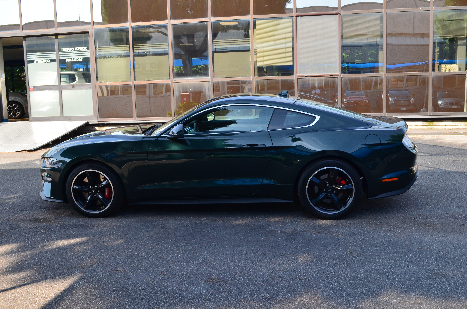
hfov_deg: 53.2
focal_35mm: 36
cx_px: 234
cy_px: 154
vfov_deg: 36.7
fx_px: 466
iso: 400
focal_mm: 24
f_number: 9
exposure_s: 1/160
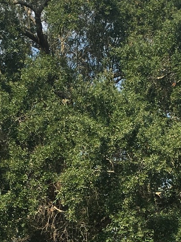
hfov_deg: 13.8
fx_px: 746
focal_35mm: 107
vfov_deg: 17.9
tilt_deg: +10.0
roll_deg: +3.1
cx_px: 115
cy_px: 249
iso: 25
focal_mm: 4.15
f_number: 2.2
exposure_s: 1/769
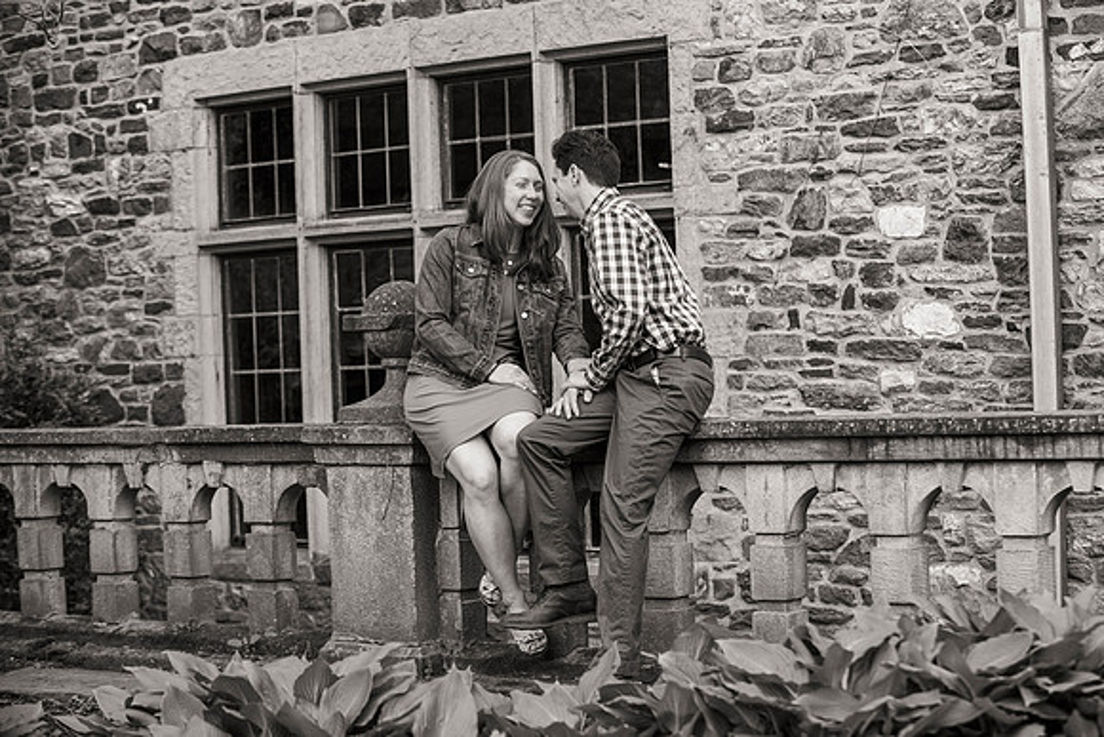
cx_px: 562
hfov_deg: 28.1
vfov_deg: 18.9
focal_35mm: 72
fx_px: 2208
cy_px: 366
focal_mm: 70
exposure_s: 1/200
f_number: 4
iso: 1250
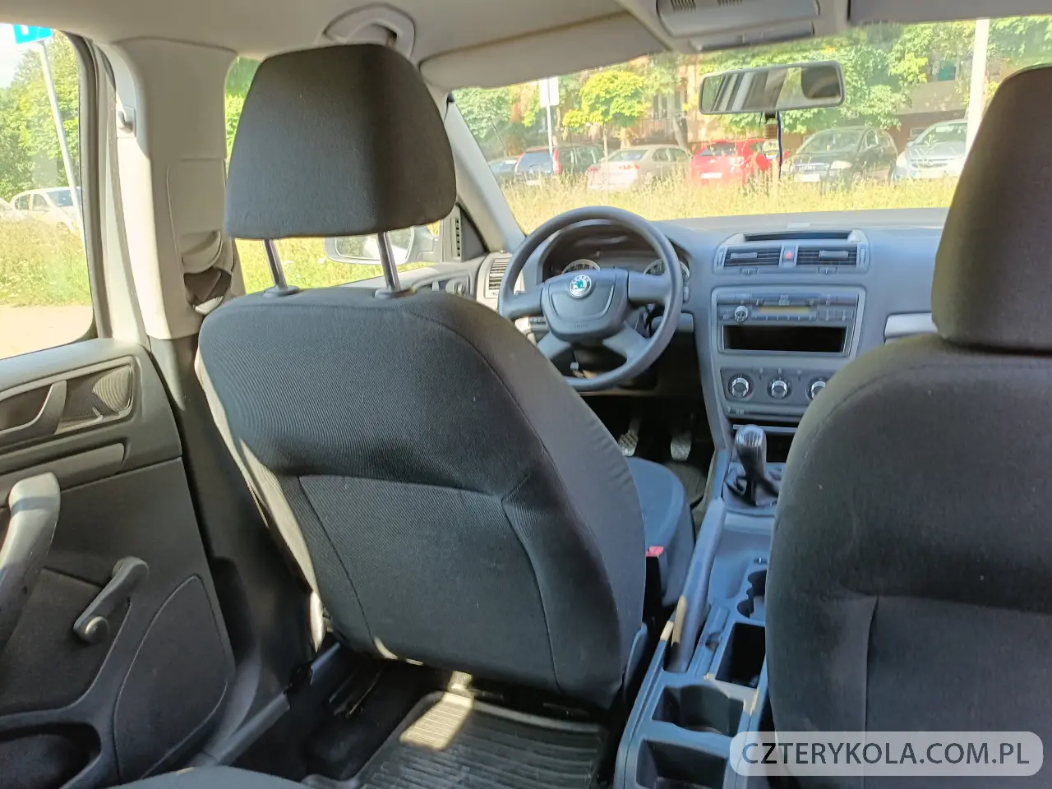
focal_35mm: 25
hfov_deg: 69.4
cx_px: 526
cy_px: 394
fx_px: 760
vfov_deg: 54.9
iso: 250
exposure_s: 1/50
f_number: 1.7
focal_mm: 4.7
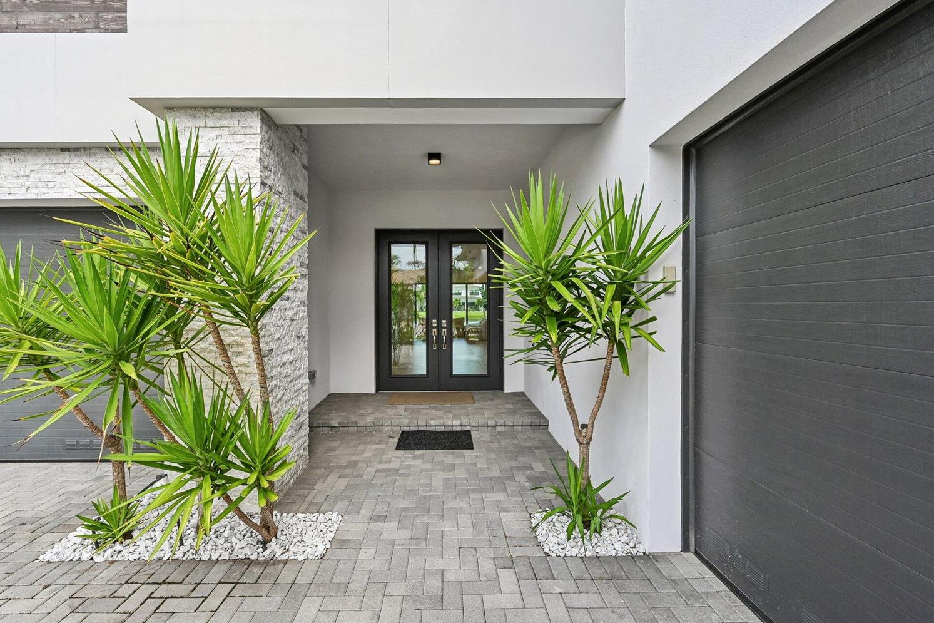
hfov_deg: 100.3
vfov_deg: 77.3
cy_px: 324
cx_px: 440
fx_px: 389
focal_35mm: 15
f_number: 8
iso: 640
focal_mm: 14
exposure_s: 1/250
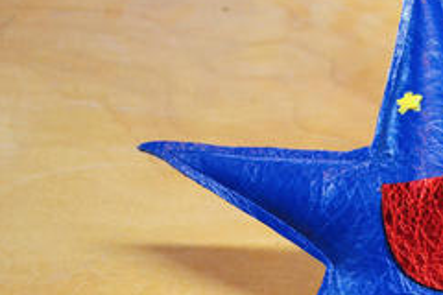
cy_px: 254
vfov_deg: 18.0
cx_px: 463
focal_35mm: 75
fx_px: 923
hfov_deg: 25.4
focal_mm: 20
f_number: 3.8
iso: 2800
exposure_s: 1/60
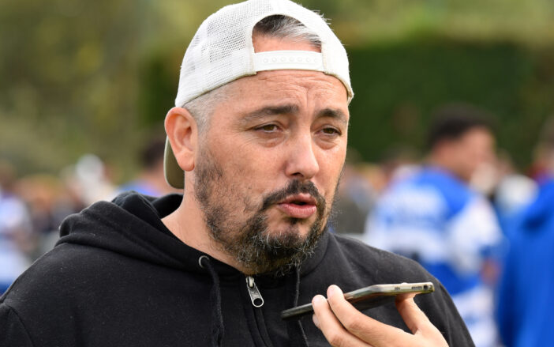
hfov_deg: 17.1
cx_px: 290
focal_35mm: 122
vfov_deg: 10.7
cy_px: 198
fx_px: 1842
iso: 160
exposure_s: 1/320
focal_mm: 105
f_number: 3.5
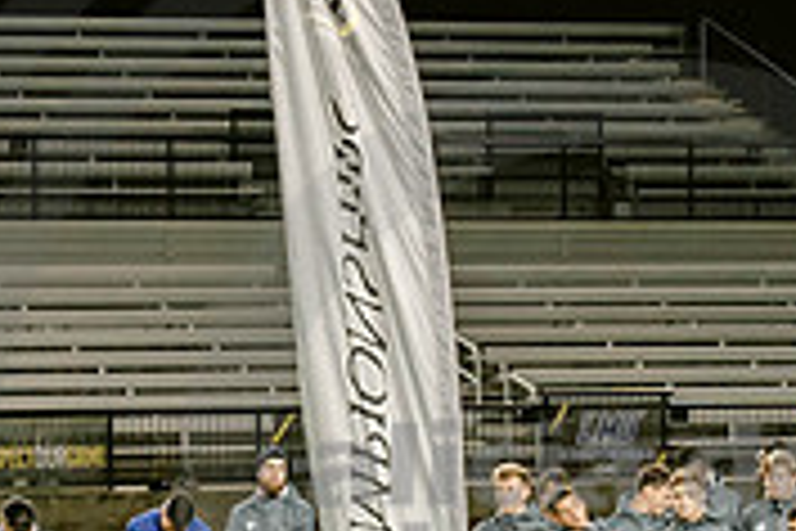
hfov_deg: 5.9
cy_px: 691
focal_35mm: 348
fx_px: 7694
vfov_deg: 3.9
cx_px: 1001
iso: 2000
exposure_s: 1/200
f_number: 4.5
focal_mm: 70
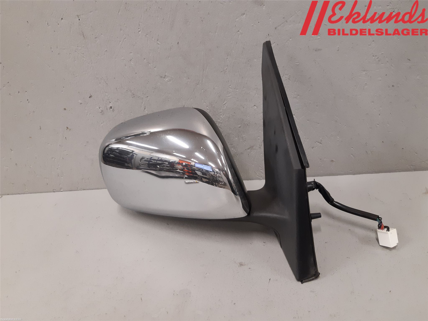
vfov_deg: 53.1
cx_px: 214
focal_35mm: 26
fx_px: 321
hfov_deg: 67.3
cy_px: 160
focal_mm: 3.93
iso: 125
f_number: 1.7
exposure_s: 1/50
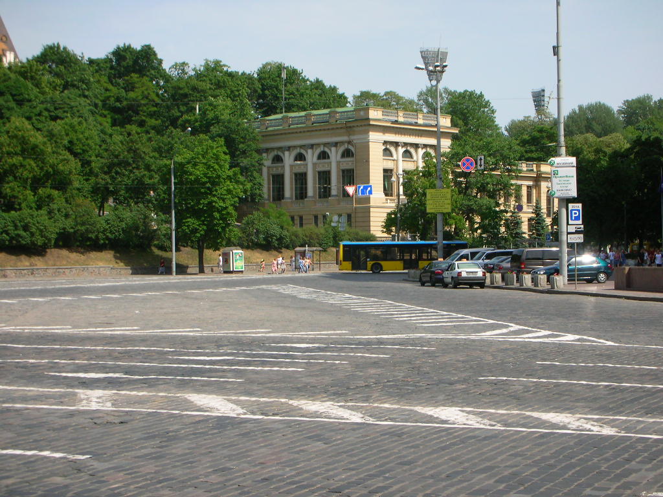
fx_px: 1398
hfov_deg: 26.7
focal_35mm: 73
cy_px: 248
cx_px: 332
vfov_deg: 20.2
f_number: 12.4
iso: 50
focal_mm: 12.2
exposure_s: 1/59
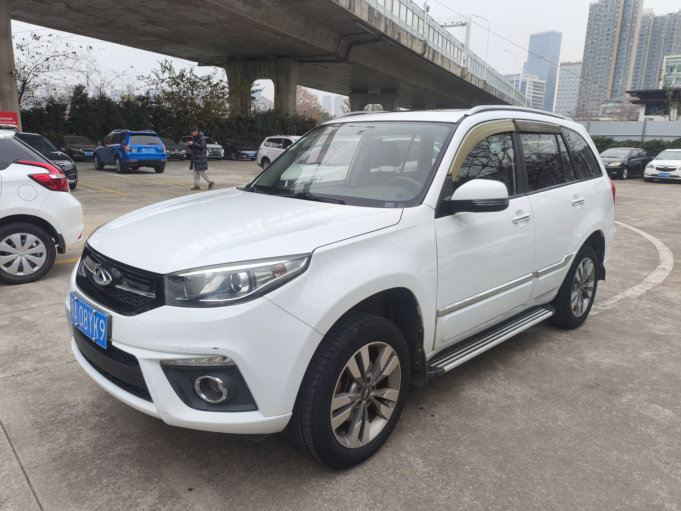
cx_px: 340
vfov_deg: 58.9
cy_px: 256
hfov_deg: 73.9
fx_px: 452
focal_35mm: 23
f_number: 1.6
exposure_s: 1/100
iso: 80
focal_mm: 5.84
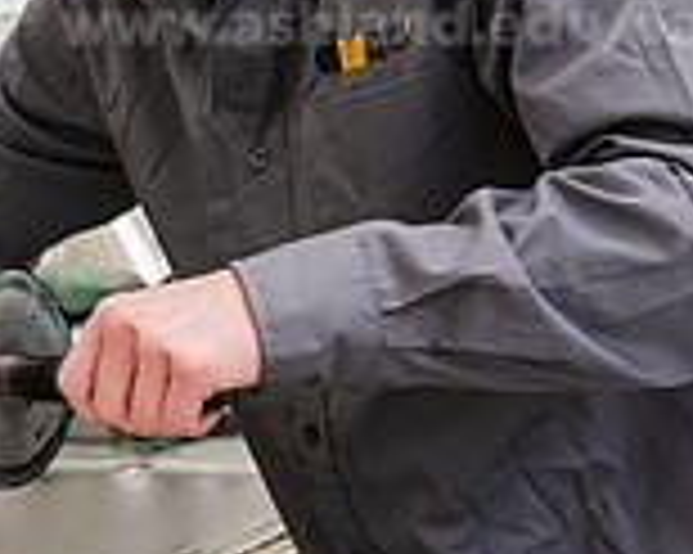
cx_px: -144
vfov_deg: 12.4
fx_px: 2542
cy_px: 119
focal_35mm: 124
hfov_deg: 15.0
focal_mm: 35
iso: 640
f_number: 3.5
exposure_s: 1/200
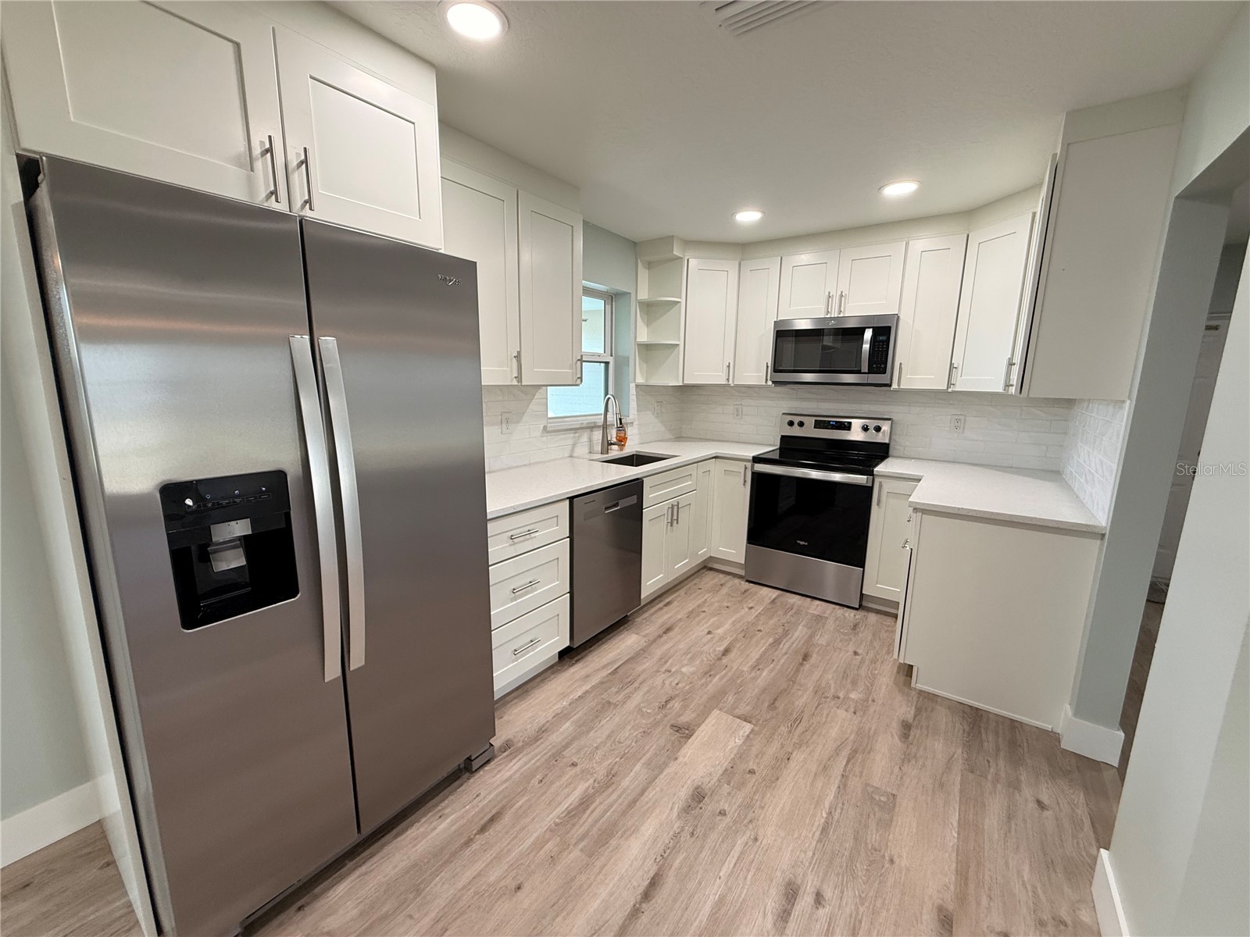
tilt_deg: -10.8
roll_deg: -0.9
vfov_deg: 85.7
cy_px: 468
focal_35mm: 14
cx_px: 625
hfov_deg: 102.1
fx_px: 506
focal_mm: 2.22
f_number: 2.2
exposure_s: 1/120
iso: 160
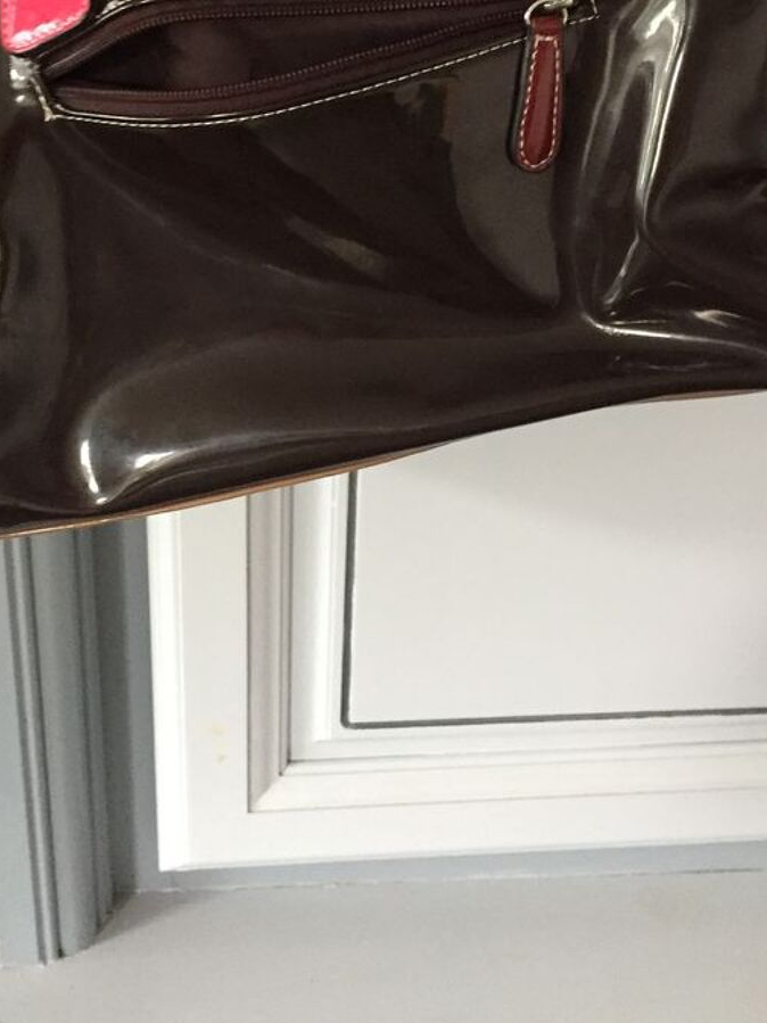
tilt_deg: -26.3
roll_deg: -2.6
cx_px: 344
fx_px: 1271
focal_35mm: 43
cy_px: 285
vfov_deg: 42.8
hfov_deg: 33.6
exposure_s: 1/25
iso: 250
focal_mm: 4.15
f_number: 2.2
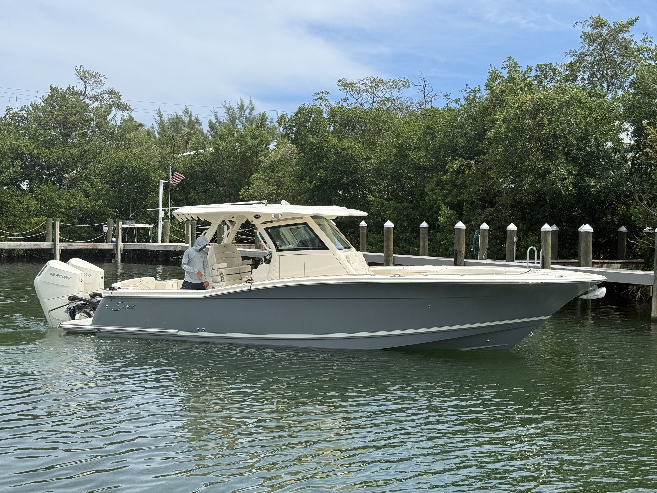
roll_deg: -1.1
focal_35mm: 48
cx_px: 328
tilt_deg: -0.4
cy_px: 246
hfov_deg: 39.7
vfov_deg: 30.3
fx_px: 911
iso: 64
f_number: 1.78
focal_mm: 6.76
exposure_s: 1/4587
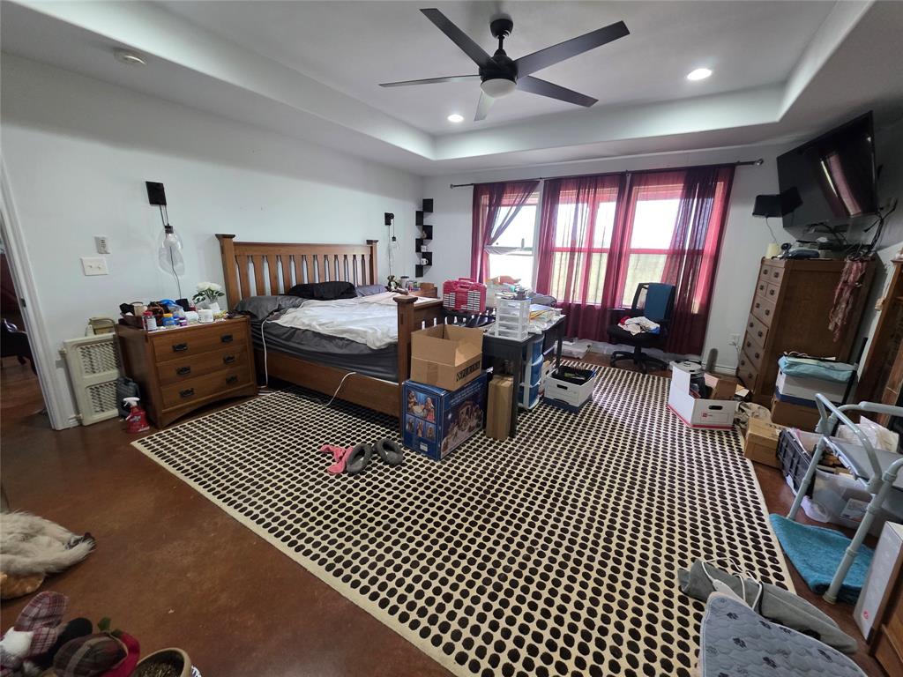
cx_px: 452
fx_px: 339
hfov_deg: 106.2
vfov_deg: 89.9
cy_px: 338
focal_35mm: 13
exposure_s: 1/60
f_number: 1.9
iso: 320
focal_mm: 2.2
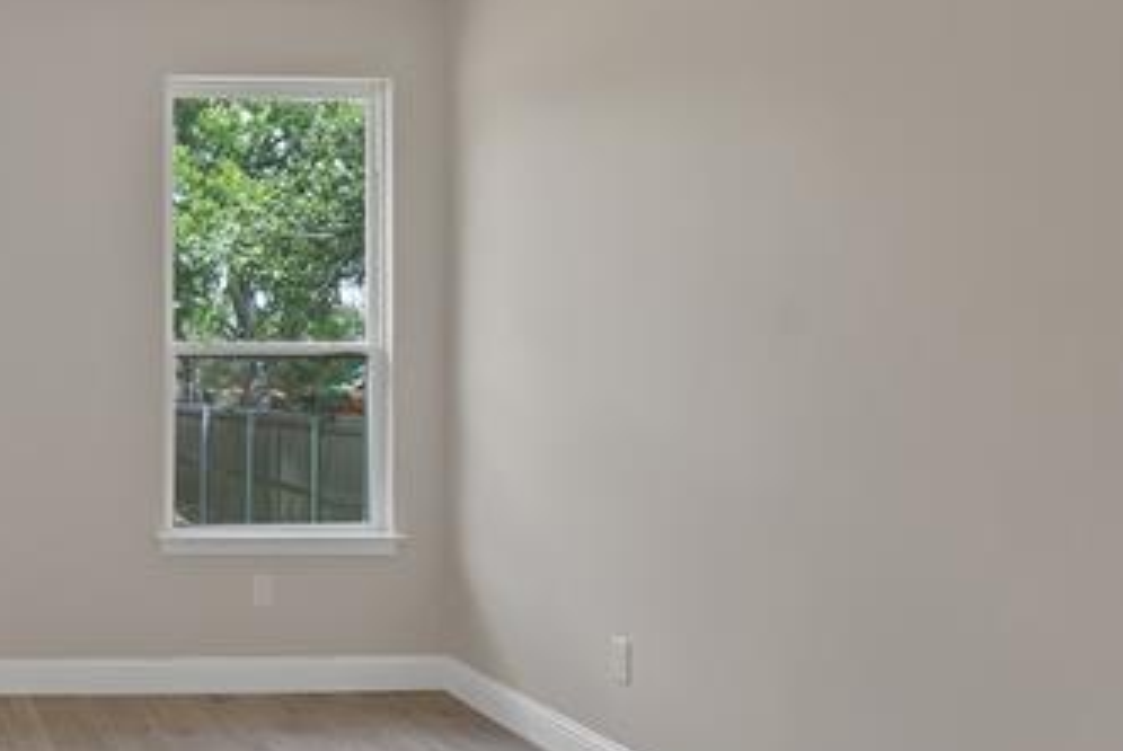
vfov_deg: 36.0
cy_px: 382
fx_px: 1155
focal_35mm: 37
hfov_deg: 42.4
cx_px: -71
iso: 640
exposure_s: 1/15
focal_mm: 12
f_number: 9
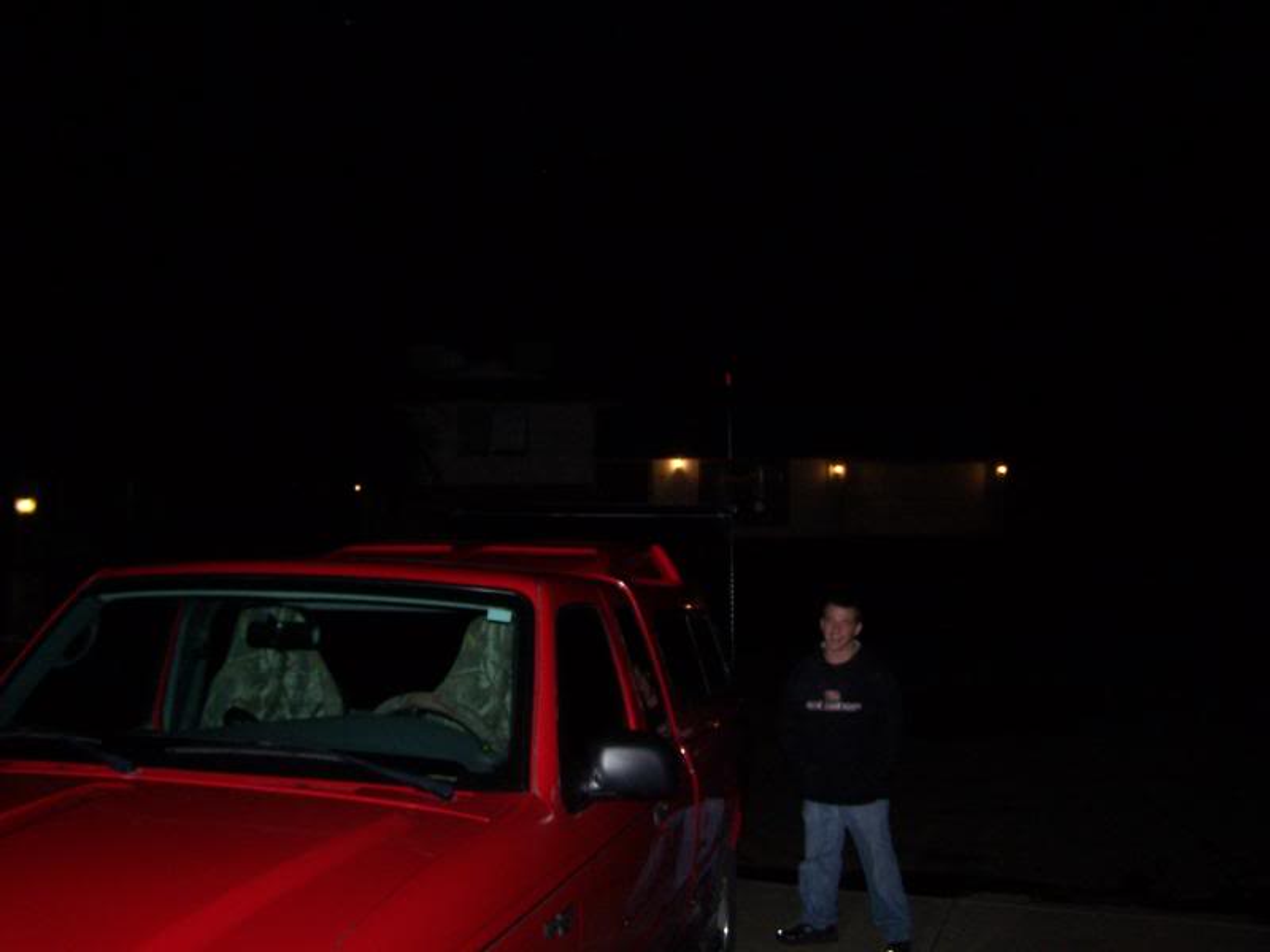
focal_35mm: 38
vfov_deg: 37.7
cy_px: 476
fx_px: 1394
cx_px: 635
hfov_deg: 49.0
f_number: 2.8
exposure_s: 1/60
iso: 140
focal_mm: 6.3
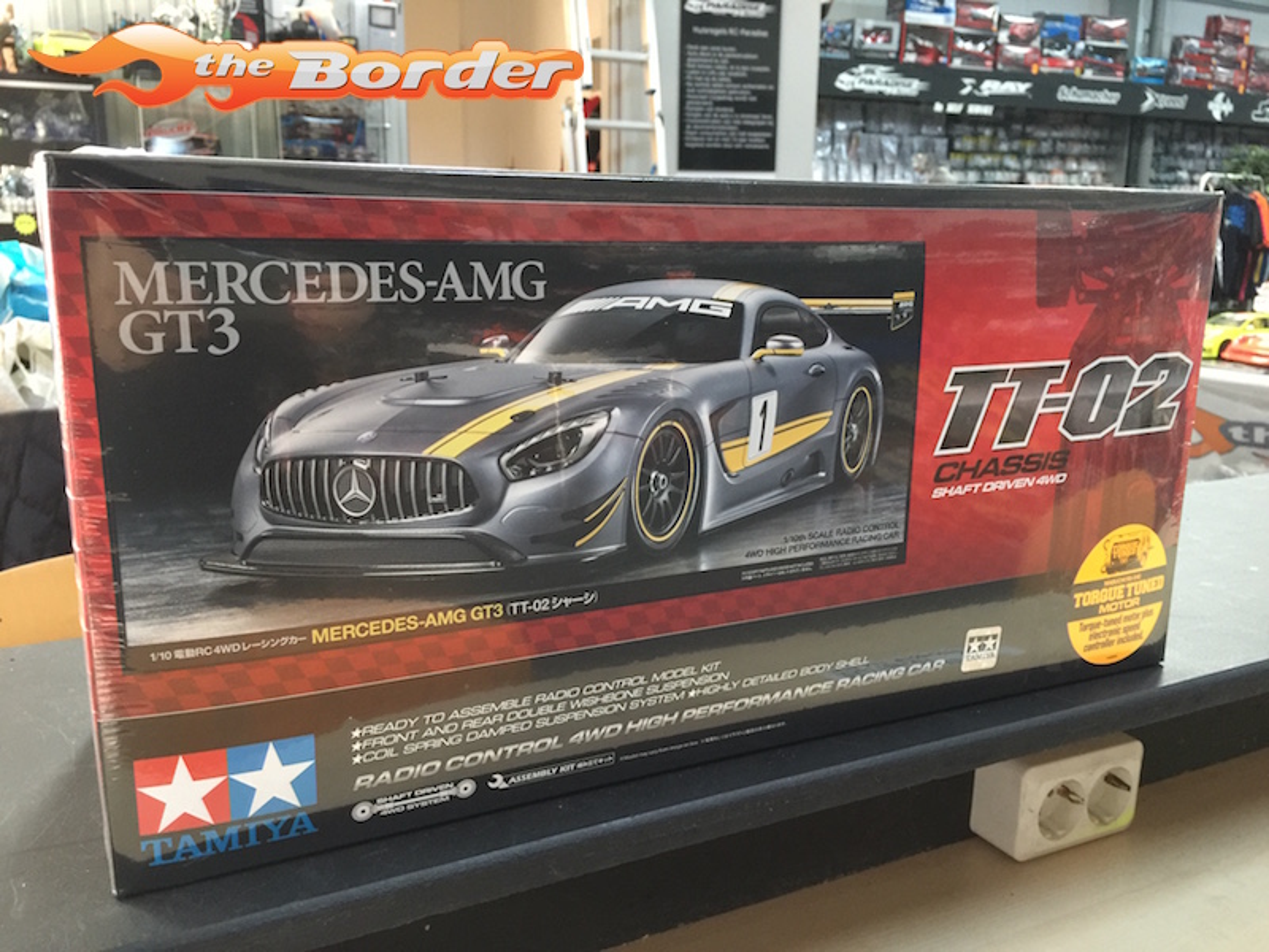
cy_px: 476
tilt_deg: -13.3
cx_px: 634
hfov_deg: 61.7
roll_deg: -0.6
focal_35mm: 29
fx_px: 1063
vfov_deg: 48.2
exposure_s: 1/8
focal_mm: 4.15
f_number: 2.2
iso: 125
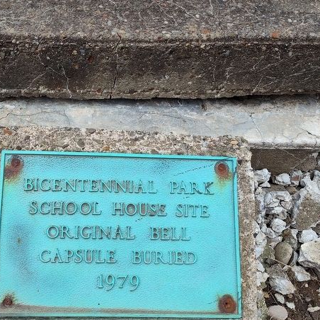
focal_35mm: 36
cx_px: 114
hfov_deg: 45.5
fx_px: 377
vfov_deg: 46.0
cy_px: 178
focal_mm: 5.56
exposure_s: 1/469
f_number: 1.8
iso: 100
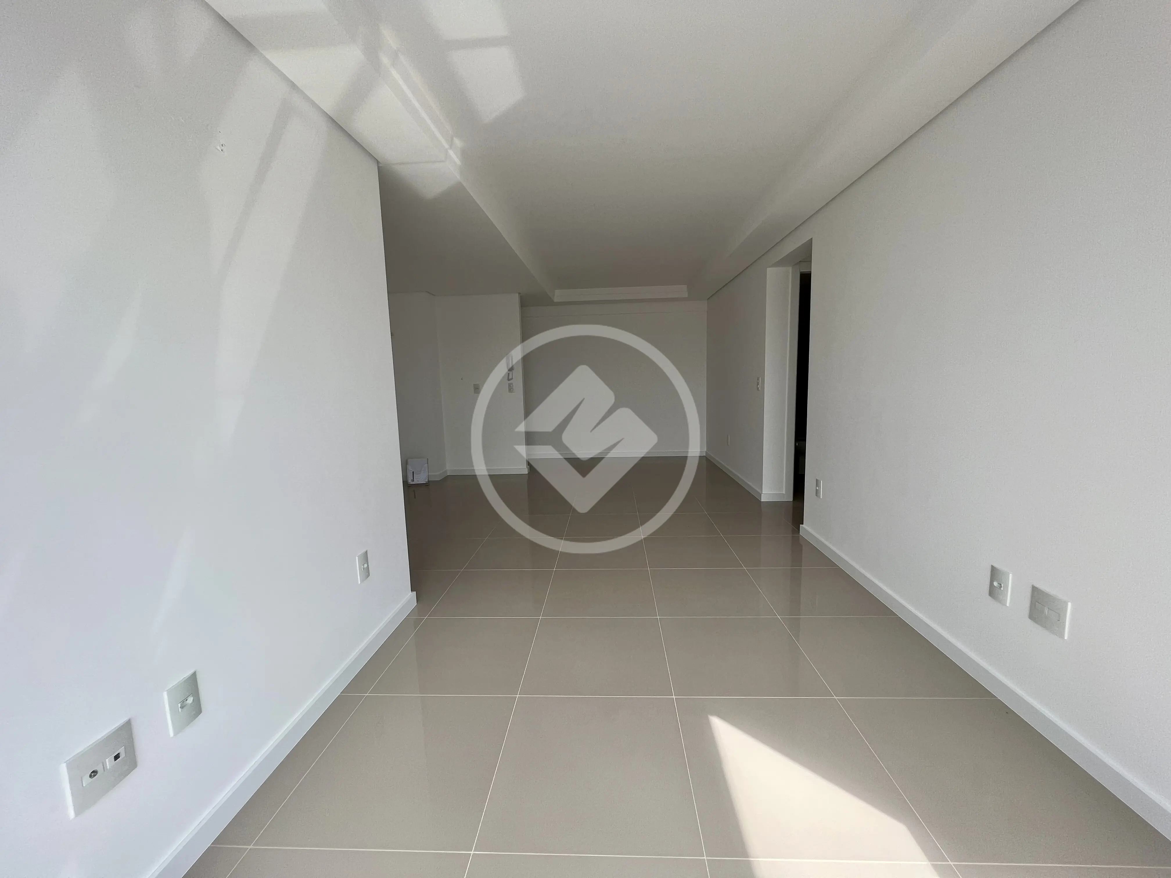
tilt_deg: -7.2
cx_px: 586
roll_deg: +1.7
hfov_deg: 106.2
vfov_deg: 89.9
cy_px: 439
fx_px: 440
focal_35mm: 13
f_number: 1.8
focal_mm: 1.57
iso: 32
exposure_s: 1/262
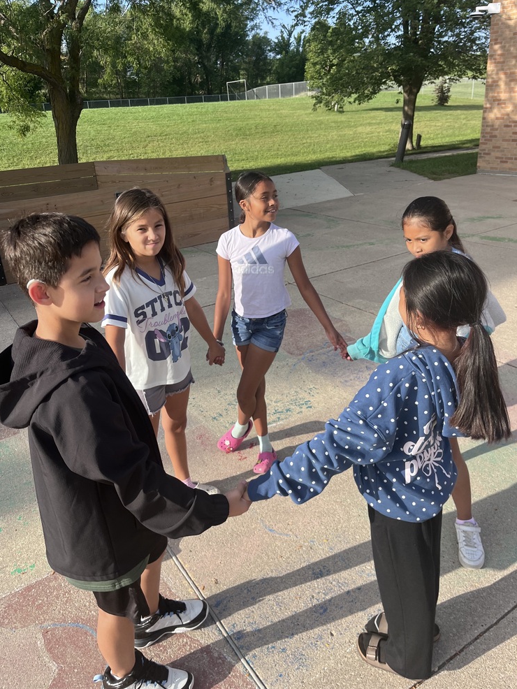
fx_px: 537
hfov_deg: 51.4
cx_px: 256
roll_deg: +3.1
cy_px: 332
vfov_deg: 65.3
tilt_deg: -23.1
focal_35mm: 27
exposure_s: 1/1441
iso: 50
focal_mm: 5.1
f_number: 1.6
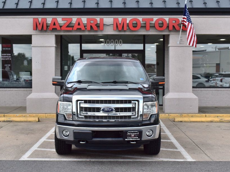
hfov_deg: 34.6
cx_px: 108
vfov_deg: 26.3
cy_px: 88
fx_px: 369
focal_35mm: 56
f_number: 11
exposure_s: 1/500
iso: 400
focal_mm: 31
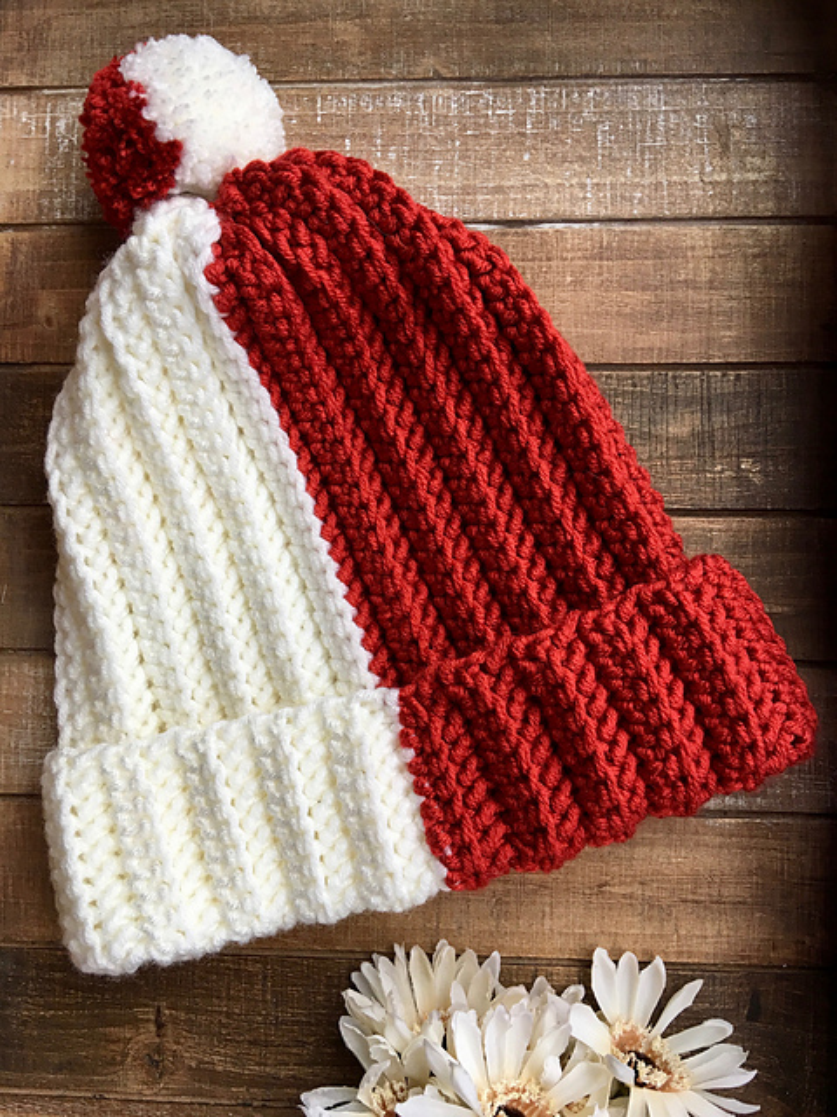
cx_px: 418
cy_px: 558
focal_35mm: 29
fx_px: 935
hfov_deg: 48.2
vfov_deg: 61.7
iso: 32
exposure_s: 1/40
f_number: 2.2
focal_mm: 4.15
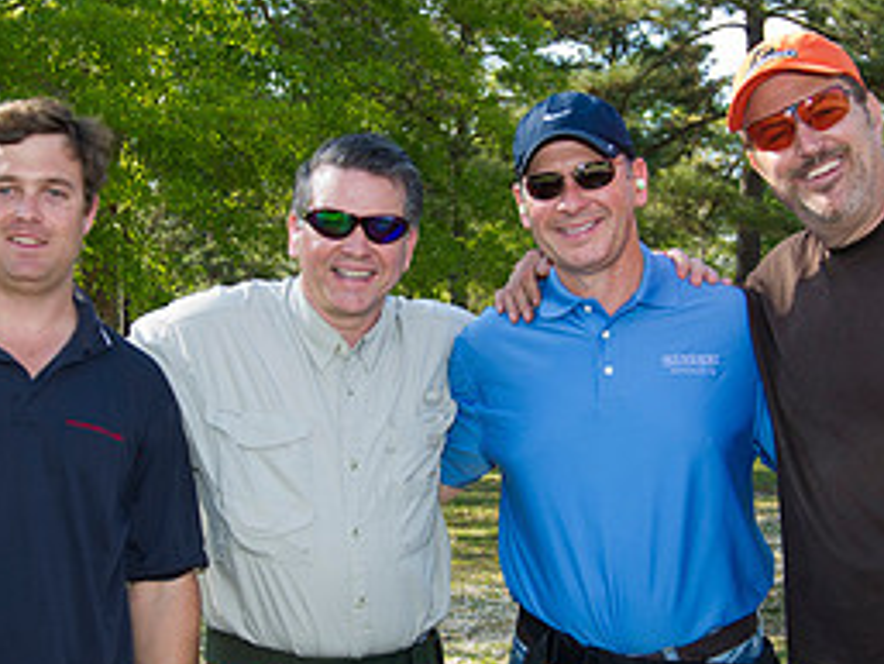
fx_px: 1661
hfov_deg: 29.8
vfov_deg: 22.6
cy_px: 385
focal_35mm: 65
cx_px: 457
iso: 100
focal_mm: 30
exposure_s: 1/125
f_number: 5
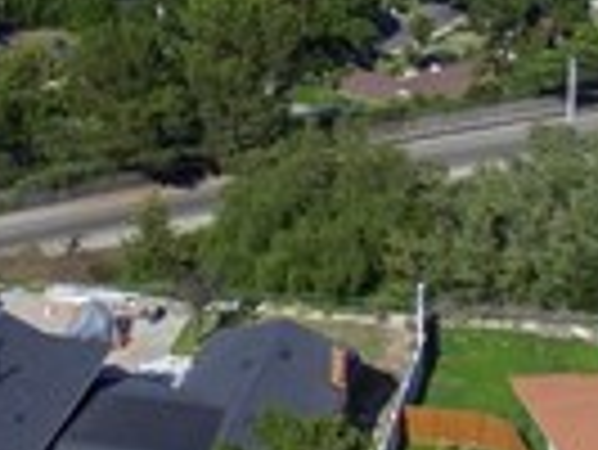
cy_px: -86
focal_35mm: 96
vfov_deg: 14.9
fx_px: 1660
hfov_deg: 20.4
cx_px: 225
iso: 100
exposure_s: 1/1500
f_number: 2.8
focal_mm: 3.61
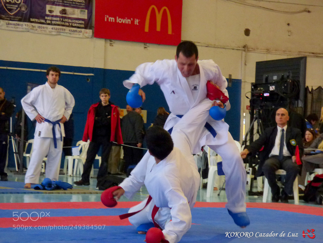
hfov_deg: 20.2
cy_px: 122
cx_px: 162
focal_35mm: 97
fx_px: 905
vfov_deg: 15.2
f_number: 4.8
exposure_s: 1/125
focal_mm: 17.43
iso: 800
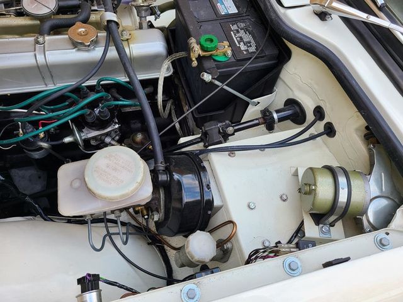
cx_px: 202
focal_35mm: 26
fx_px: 303
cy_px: 151
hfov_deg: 67.3
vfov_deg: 53.1
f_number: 1.8
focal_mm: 5.4
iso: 40
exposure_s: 1/248
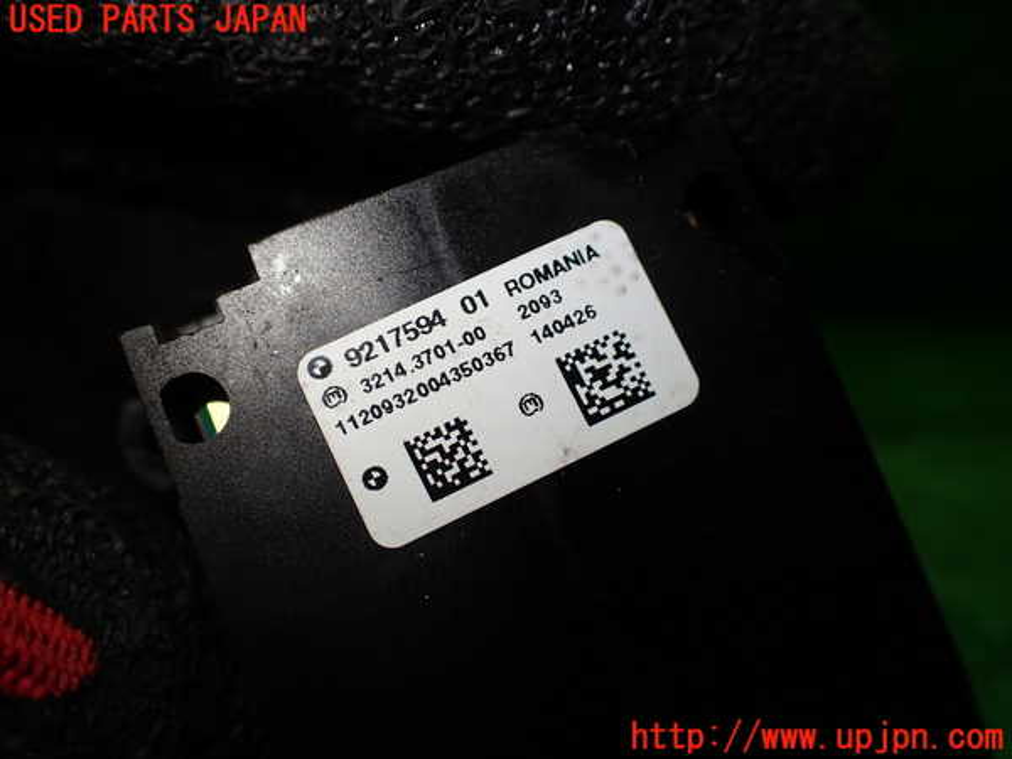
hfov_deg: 60.0
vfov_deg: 46.8
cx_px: 506
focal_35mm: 30
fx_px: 877
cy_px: 380
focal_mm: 5.4
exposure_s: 1/125
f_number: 2.3
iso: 100
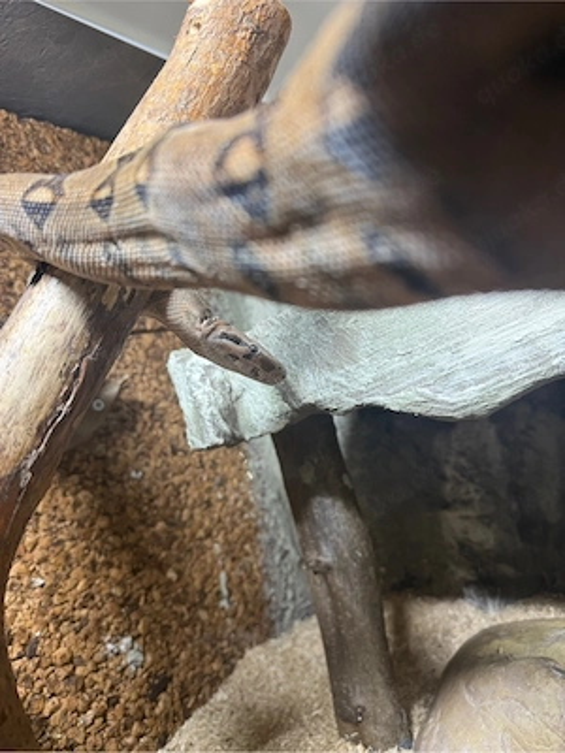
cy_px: 376
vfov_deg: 71.6
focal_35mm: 24
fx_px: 522
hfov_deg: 56.8
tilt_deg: +1.9
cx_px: 282
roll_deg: +14.8
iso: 80
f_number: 1.78
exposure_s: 1/100
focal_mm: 6.76
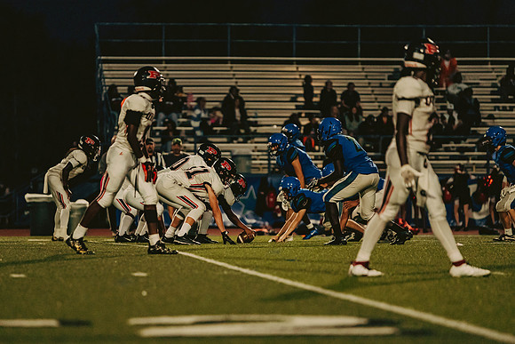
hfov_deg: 8.9
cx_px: 221
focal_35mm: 232
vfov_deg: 5.9
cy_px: 199
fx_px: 3324
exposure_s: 1/1600
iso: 2500
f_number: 2.8
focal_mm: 200
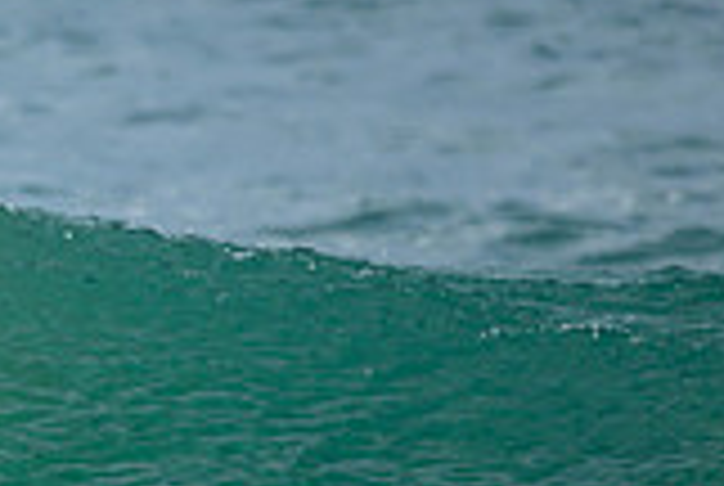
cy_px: 597
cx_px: -586
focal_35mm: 3160
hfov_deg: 0.7
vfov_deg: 0.4
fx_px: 63668
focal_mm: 800
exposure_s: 1/2000
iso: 320
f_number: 6.3
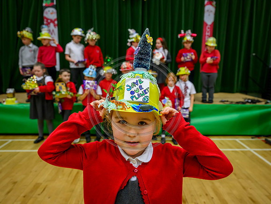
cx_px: 142
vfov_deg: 53.2
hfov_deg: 67.1
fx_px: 204
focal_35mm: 26
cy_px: 102
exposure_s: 1/250
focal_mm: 24
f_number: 4
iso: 4000
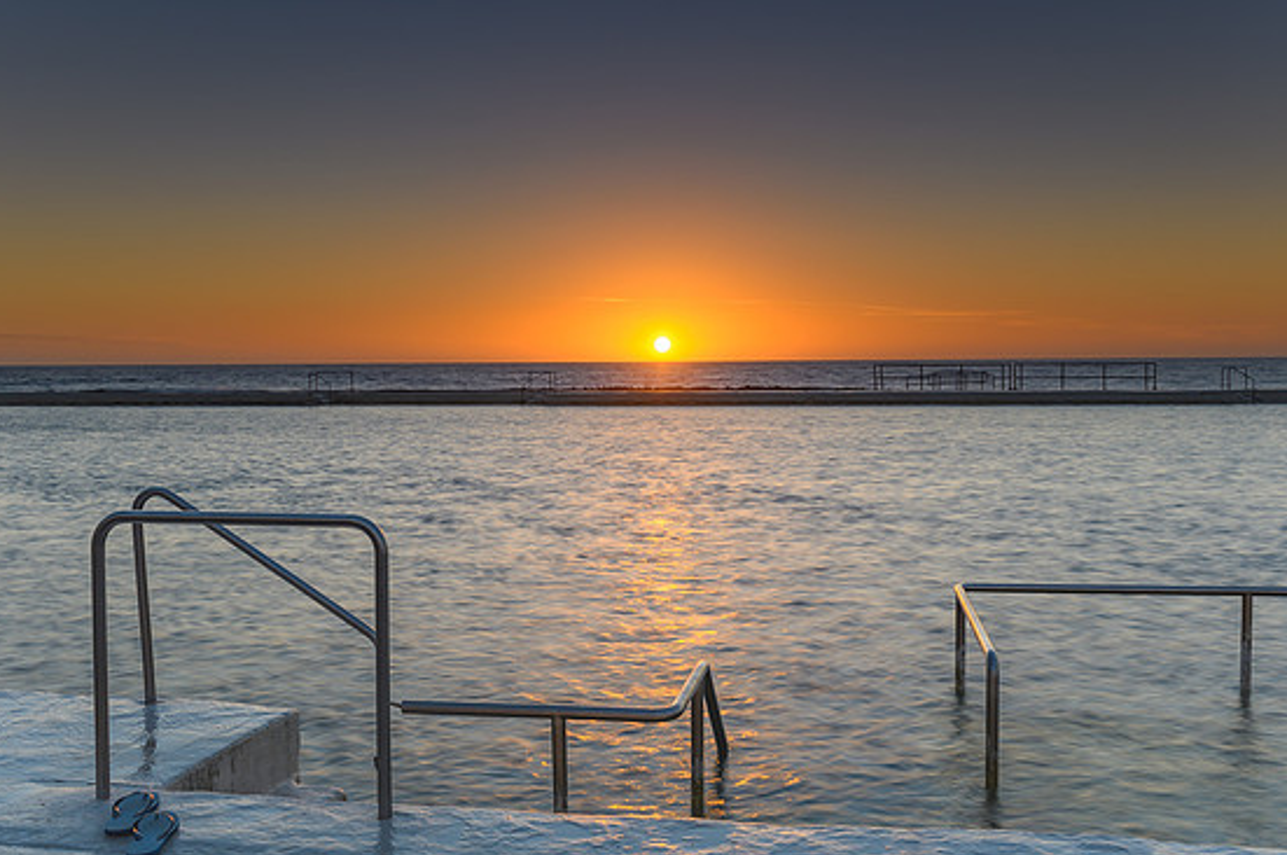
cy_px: 401
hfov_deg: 51.9
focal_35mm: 37
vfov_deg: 35.8
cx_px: 637
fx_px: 1321
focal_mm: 22
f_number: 10
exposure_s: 1/1.67
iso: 50
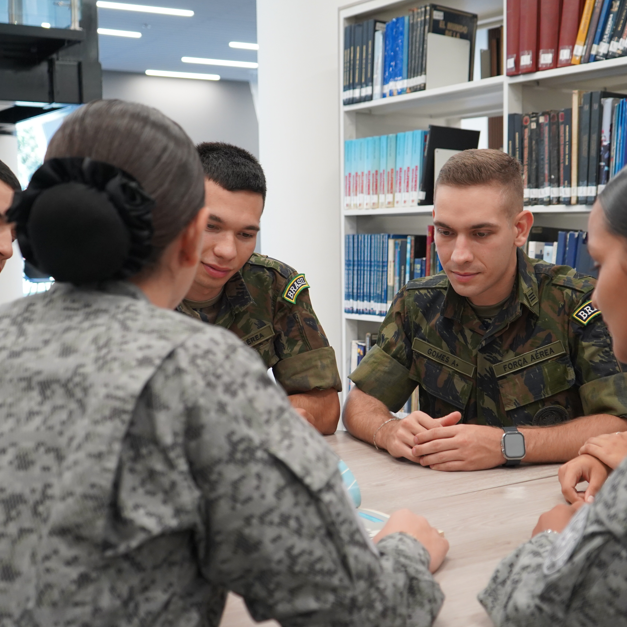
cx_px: 394
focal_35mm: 51
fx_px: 1045
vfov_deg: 33.4
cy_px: 325
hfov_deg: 33.2
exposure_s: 1/160
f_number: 4
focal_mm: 34
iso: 1600
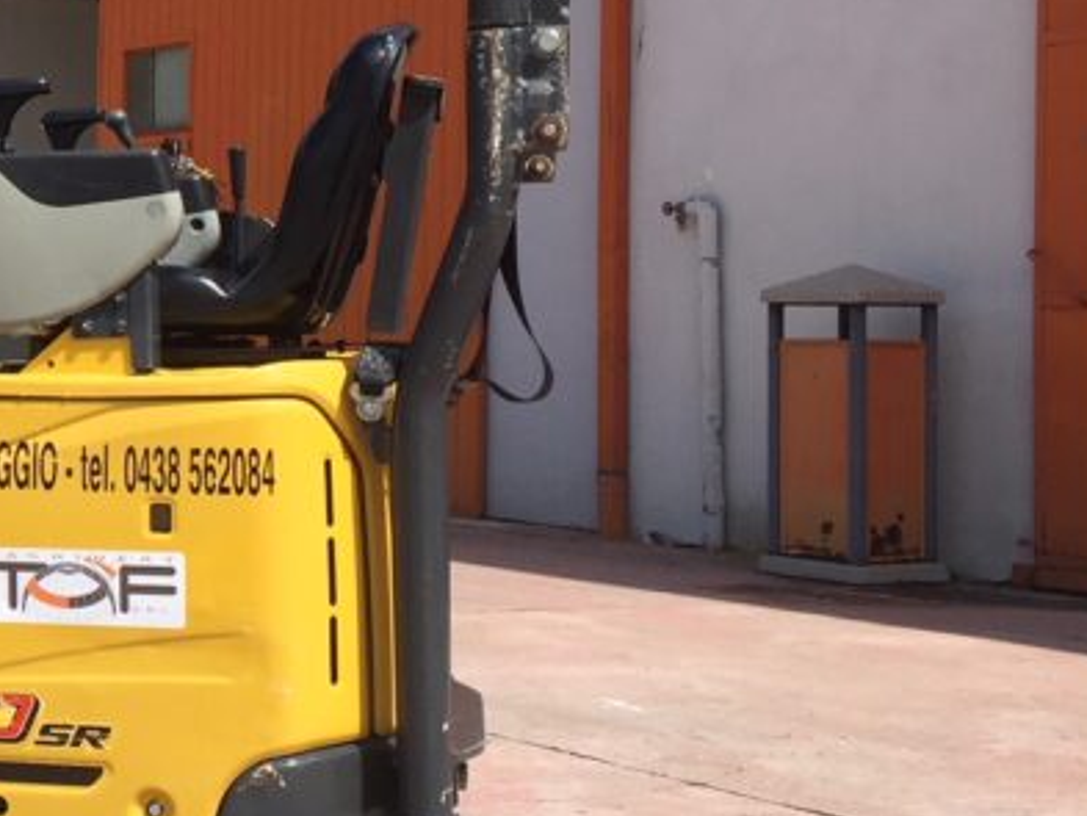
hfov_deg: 23.1
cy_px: 297
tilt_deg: +1.2
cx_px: -285
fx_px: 2387
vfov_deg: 19.4
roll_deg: -2.9
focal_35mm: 76
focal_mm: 4.15
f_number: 2.2
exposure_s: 1/2198
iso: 32
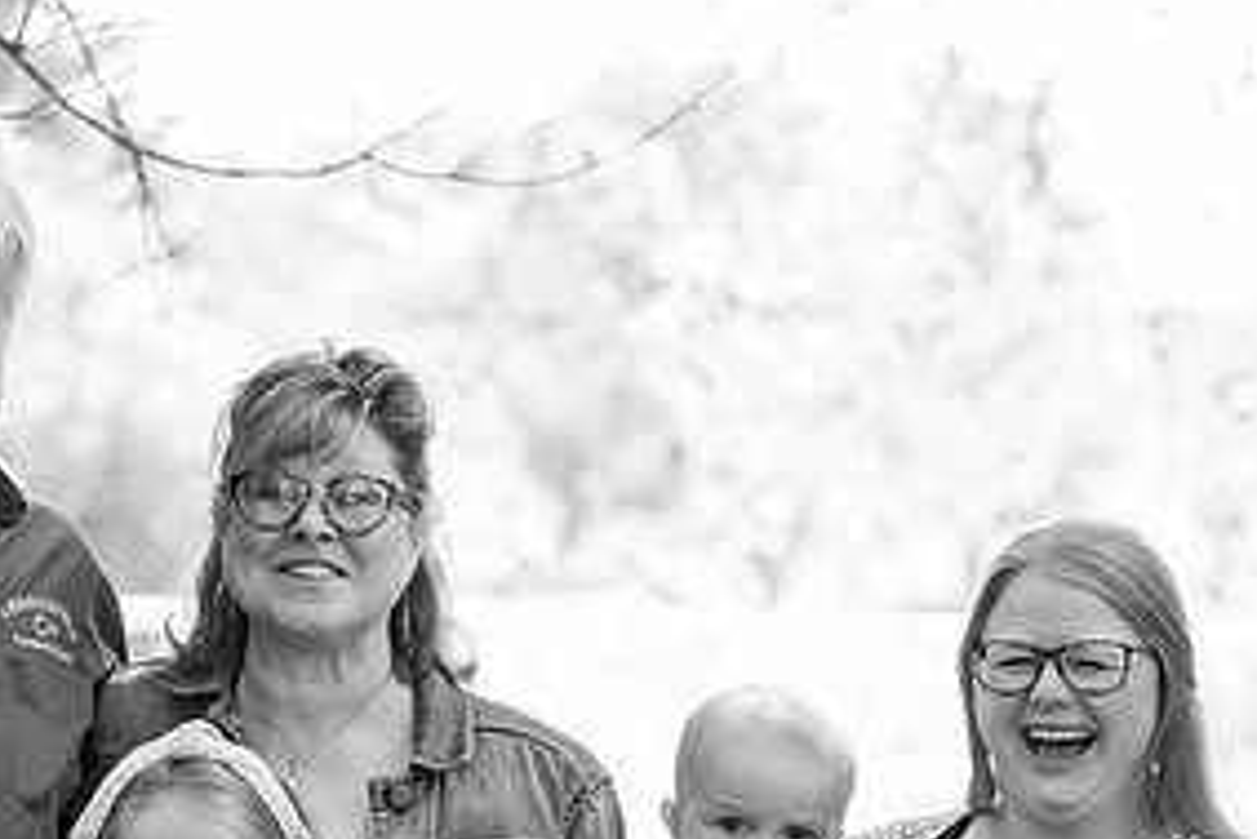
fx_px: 8873
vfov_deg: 5.4
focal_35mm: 254
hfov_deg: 8.1
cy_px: 761
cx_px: 609
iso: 800
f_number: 4.5
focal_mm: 124
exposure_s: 1/320
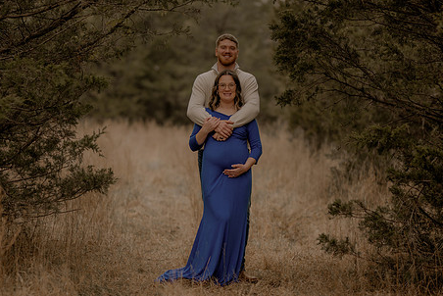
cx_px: 196
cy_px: 204
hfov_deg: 15.8
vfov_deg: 10.6
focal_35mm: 130
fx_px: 1601
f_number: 1.4
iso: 200
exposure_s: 1/1250
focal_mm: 85
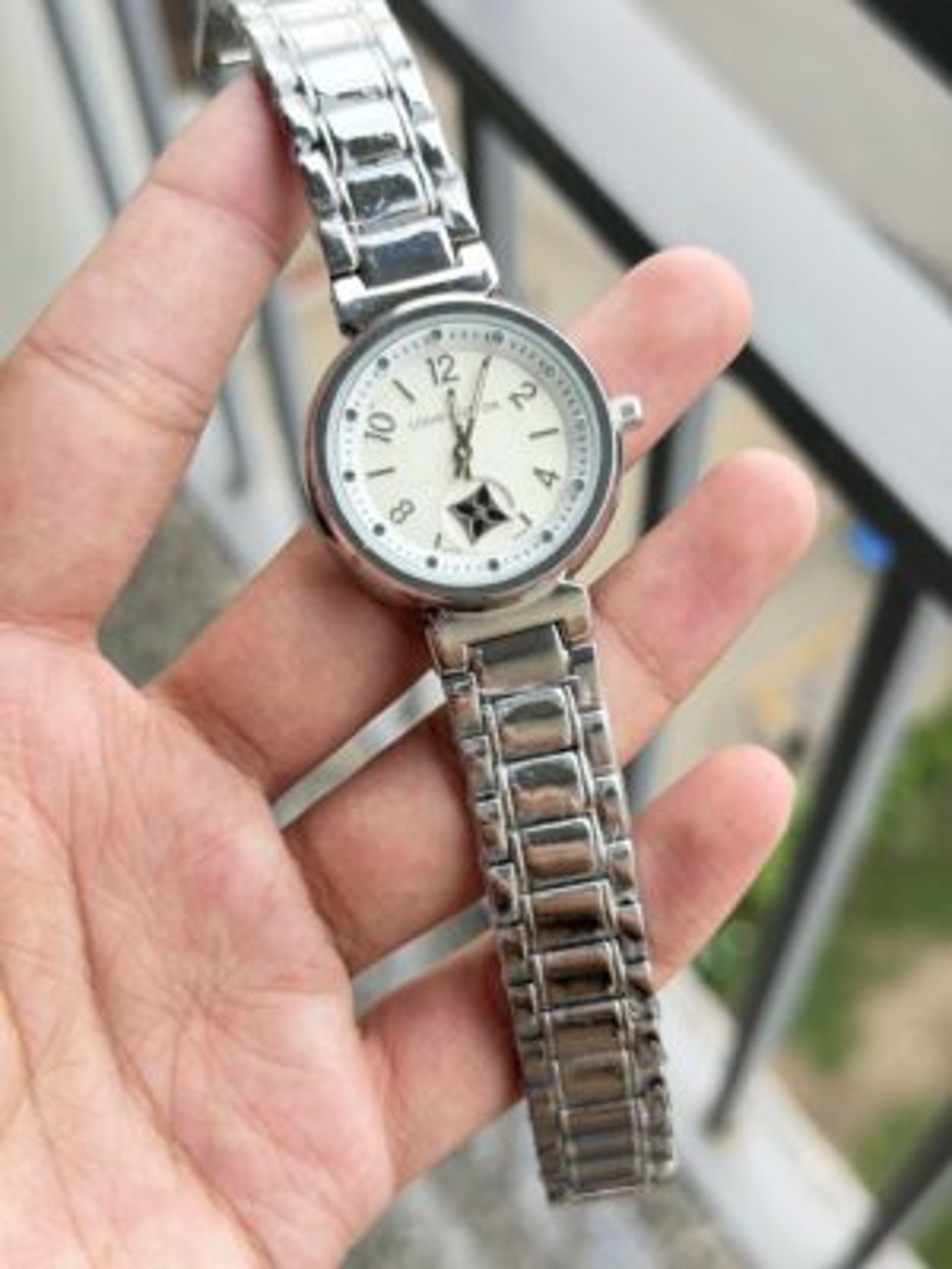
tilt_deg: -61.2
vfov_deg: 39.7
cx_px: 476
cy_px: 634
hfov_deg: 30.3
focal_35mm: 48
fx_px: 1760
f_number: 1.78
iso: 200
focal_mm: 6.76
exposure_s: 1/60
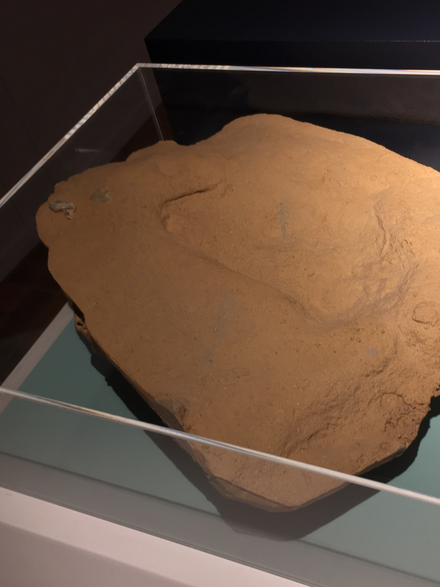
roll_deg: +13.6
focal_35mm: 39
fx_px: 661
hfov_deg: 36.6
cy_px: 294
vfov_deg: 47.9
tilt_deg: -43.5
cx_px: 270
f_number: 2.2
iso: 40
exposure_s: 1/50
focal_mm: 4.15
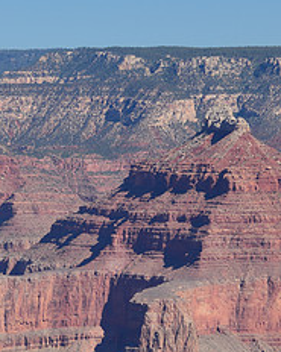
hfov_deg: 5.5
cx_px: 138
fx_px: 2937
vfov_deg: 6.9
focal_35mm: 282
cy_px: 254
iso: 100
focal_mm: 80
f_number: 8
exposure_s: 1/125
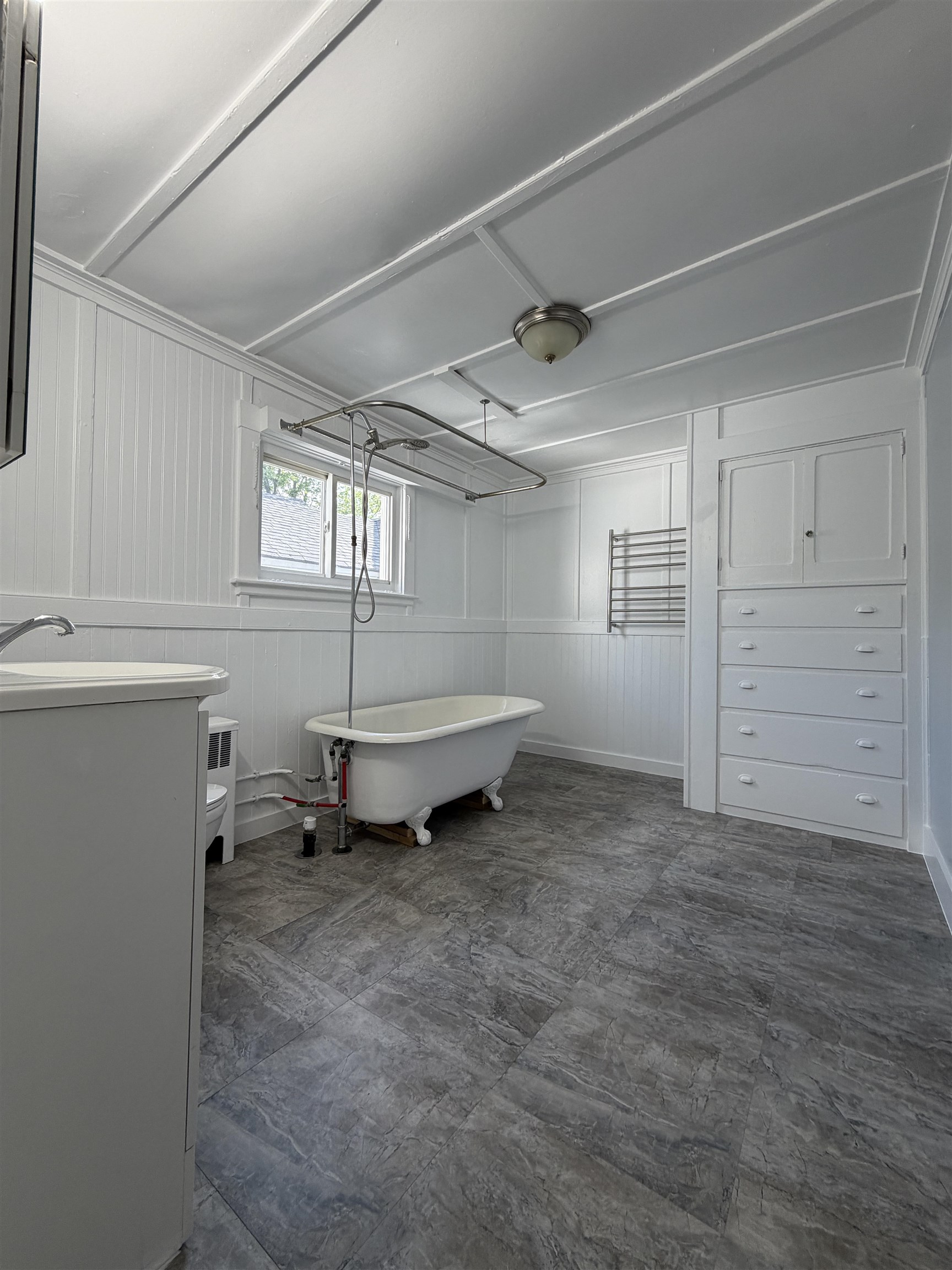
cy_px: 635
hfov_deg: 85.7
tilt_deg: +0.5
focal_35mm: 14
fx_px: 513
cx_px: 476
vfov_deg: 102.1
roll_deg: -0.8
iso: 100
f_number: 2.2
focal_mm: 2.22
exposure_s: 1/120
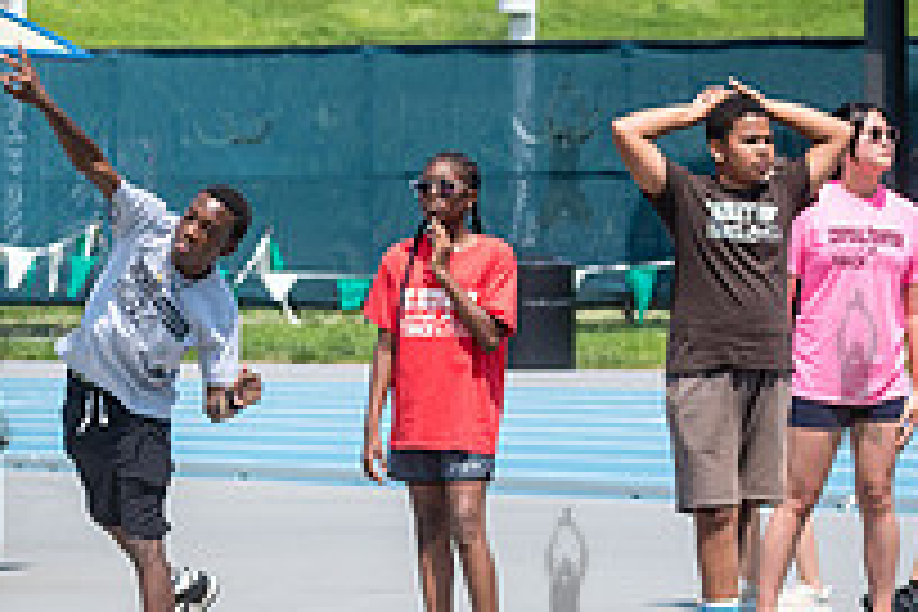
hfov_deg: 7.1
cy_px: 367
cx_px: -18
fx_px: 7318
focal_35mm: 287
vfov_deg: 4.8
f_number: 4.5
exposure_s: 1/1600
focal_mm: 100
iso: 250
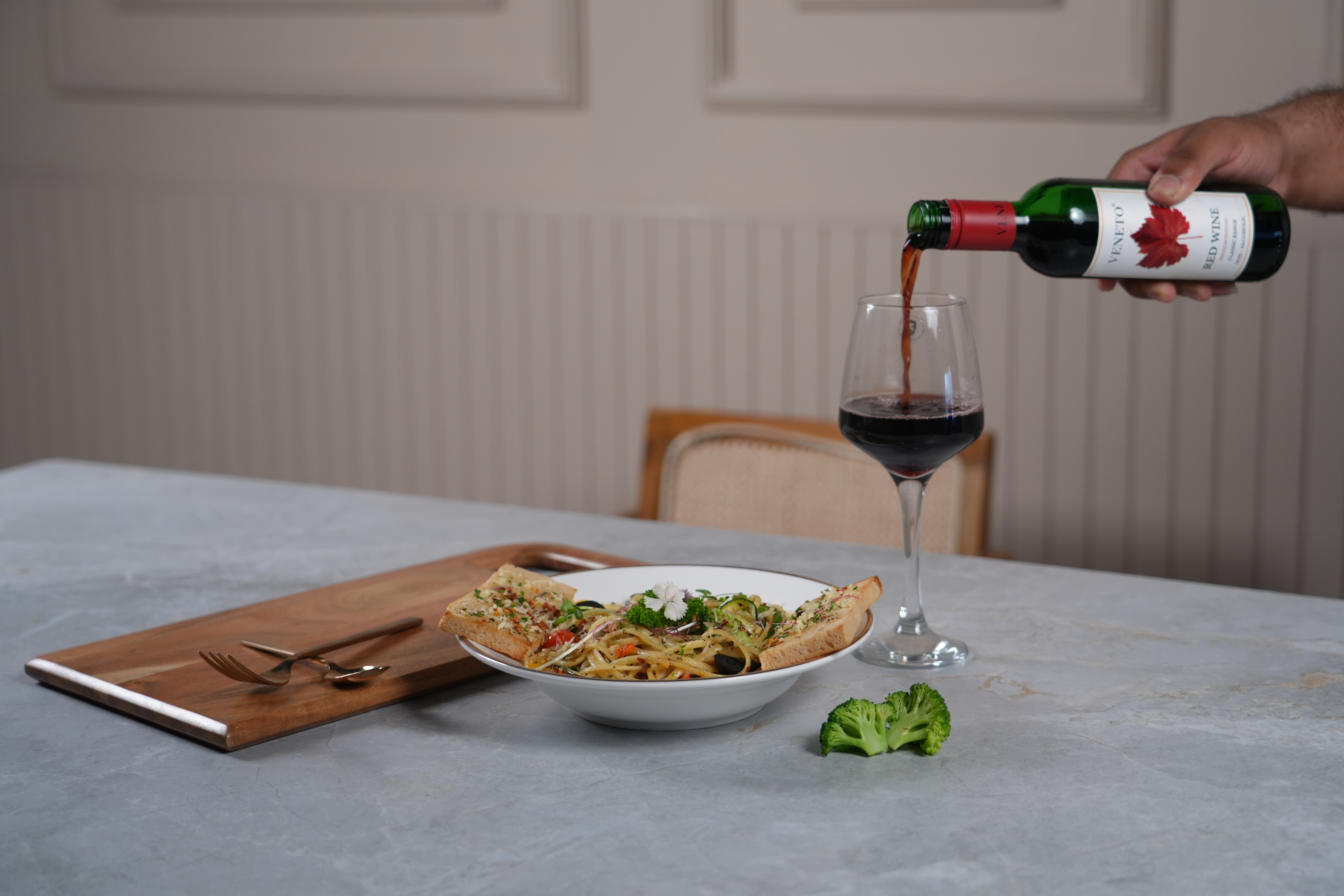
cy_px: 448
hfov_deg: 35.6
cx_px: 672
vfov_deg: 24.2
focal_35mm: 56
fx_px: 2091
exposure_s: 1/160
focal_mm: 56
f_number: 4
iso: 640
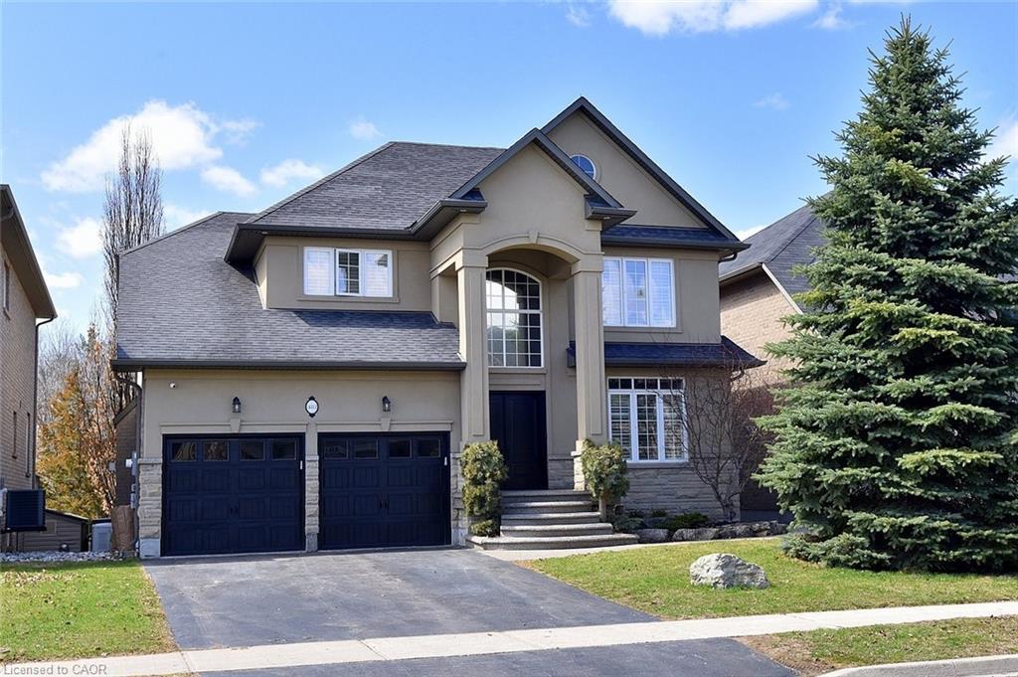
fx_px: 989
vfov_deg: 37.8
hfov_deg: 54.5
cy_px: 338
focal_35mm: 35
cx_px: 509
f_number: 10
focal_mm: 35
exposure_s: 1/400
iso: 500
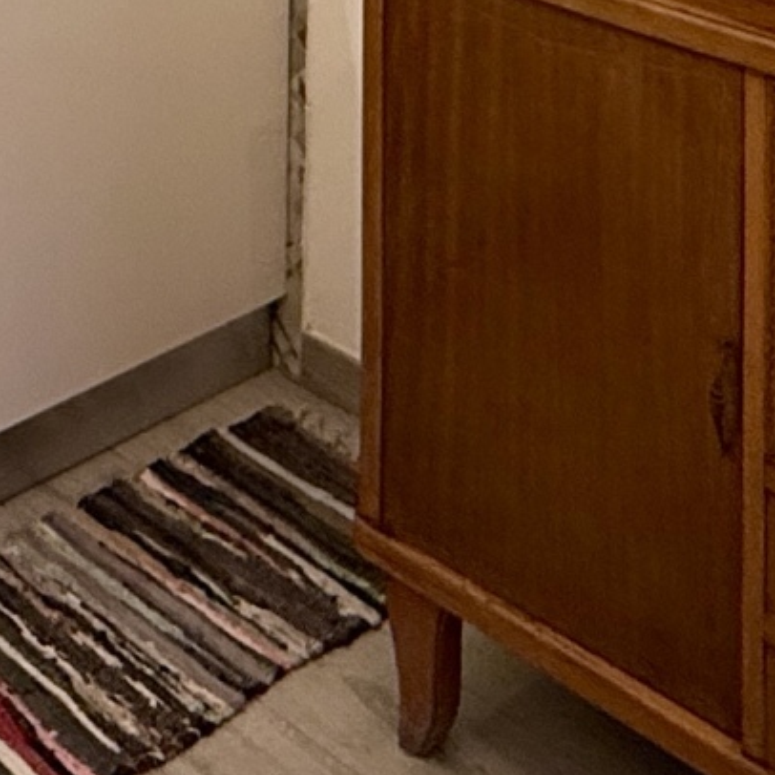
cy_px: -680
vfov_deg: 17.4
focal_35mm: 78
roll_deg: -1.6
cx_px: 193
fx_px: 1976
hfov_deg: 22.0
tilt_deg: +1.4
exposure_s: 1/50
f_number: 2.2
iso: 200
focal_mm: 2.22
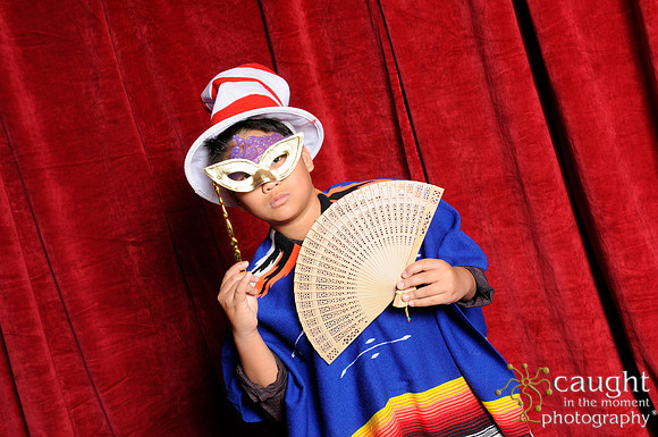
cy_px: 218
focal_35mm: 52
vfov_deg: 25.7
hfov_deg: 37.9
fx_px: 958
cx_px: 329
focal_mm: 35
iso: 400
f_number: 8
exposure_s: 1/60
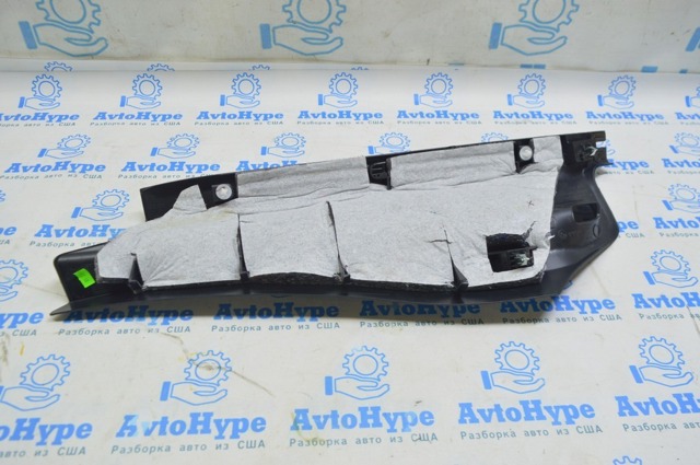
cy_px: 232
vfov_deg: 43.5
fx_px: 583
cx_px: 350
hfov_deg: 62.0
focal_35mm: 30
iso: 400
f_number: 5.6
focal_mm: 20
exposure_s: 1/20
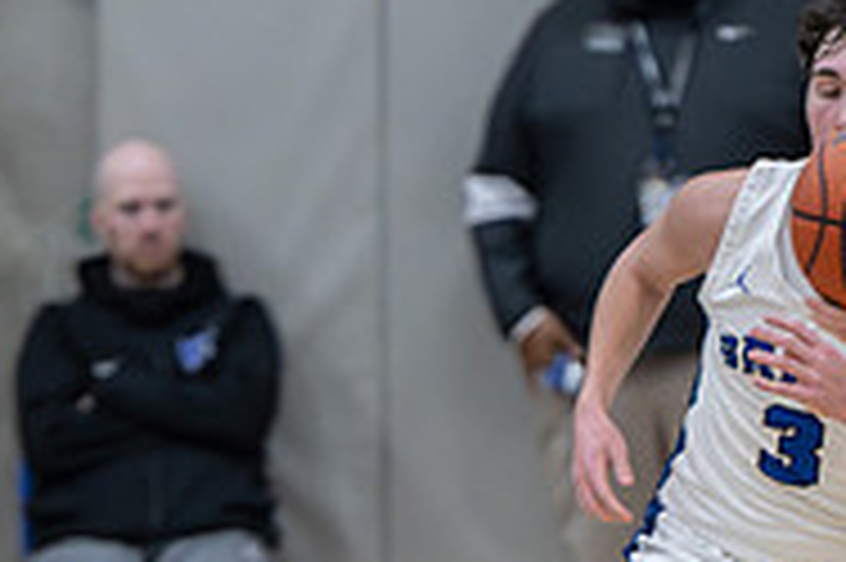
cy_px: 871
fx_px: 18384
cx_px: 598
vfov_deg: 1.8
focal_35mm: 783
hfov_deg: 2.6
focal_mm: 200
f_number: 2.8
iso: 5600
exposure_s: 1/1000
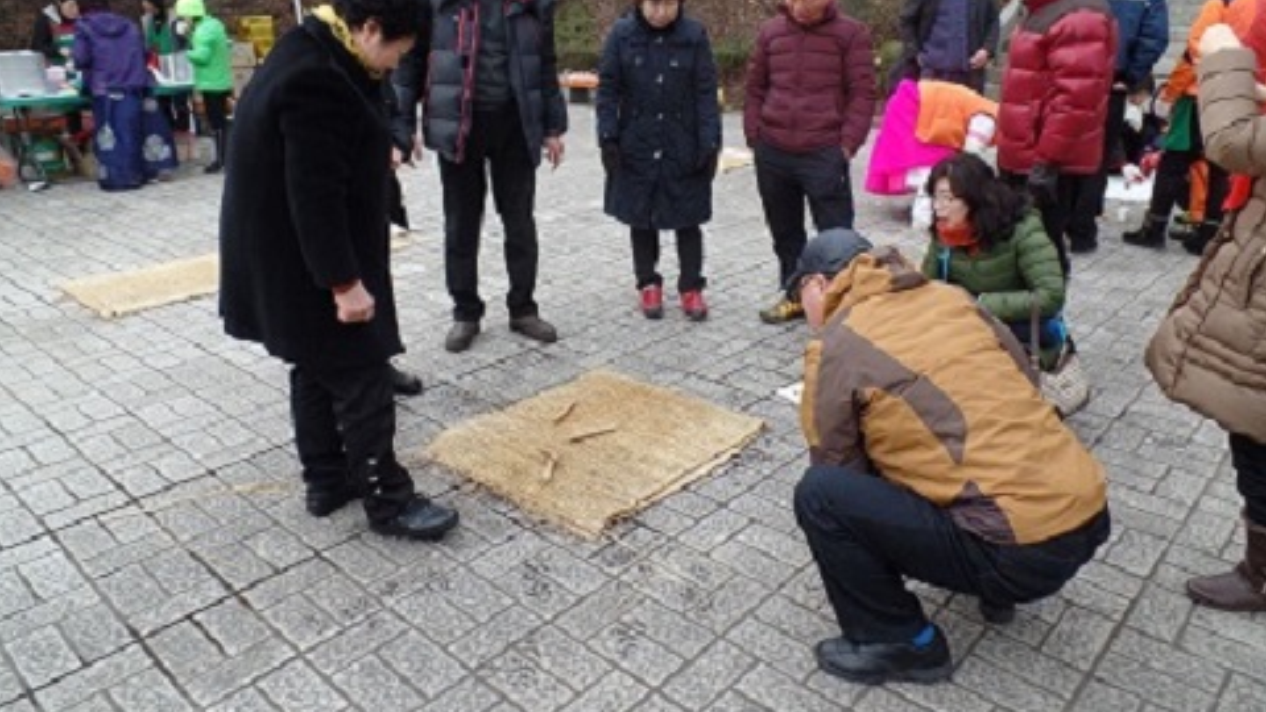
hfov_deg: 71.9
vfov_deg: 44.0
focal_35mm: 26
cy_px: 258
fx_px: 873
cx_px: 641
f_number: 3.5
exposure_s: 1/180
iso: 80
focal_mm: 4.1
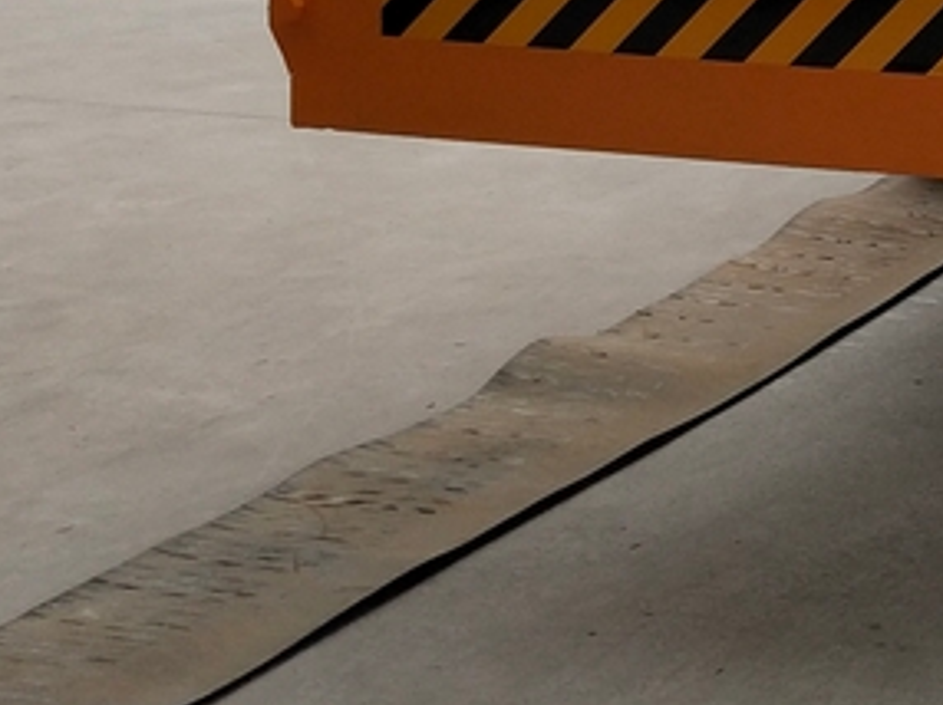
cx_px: 1332
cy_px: -412
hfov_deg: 14.8
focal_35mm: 126
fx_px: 3430
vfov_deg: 11.2
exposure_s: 1/566
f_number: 1.8
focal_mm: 3.95
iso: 101
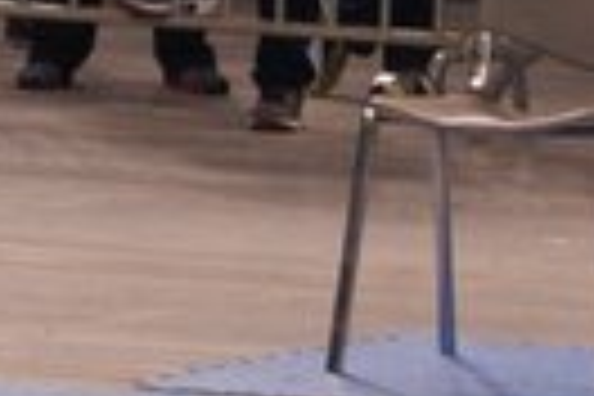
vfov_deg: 2.7
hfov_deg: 4.1
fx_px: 8250
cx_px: -243
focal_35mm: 500
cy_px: 256
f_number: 5.6
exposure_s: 1/80
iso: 400
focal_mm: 55
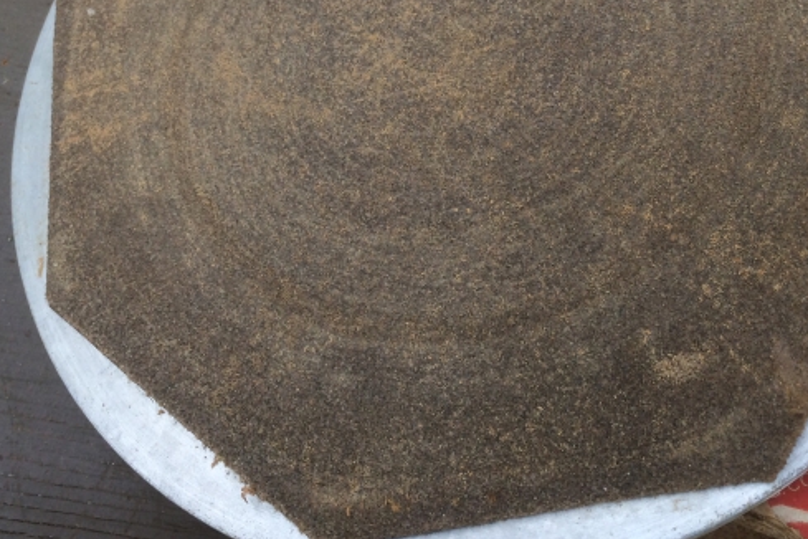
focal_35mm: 51
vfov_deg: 25.7
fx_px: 1145
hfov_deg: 38.9
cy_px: 66
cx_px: 397
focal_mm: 4.12
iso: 32
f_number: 2.2
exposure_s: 1/873
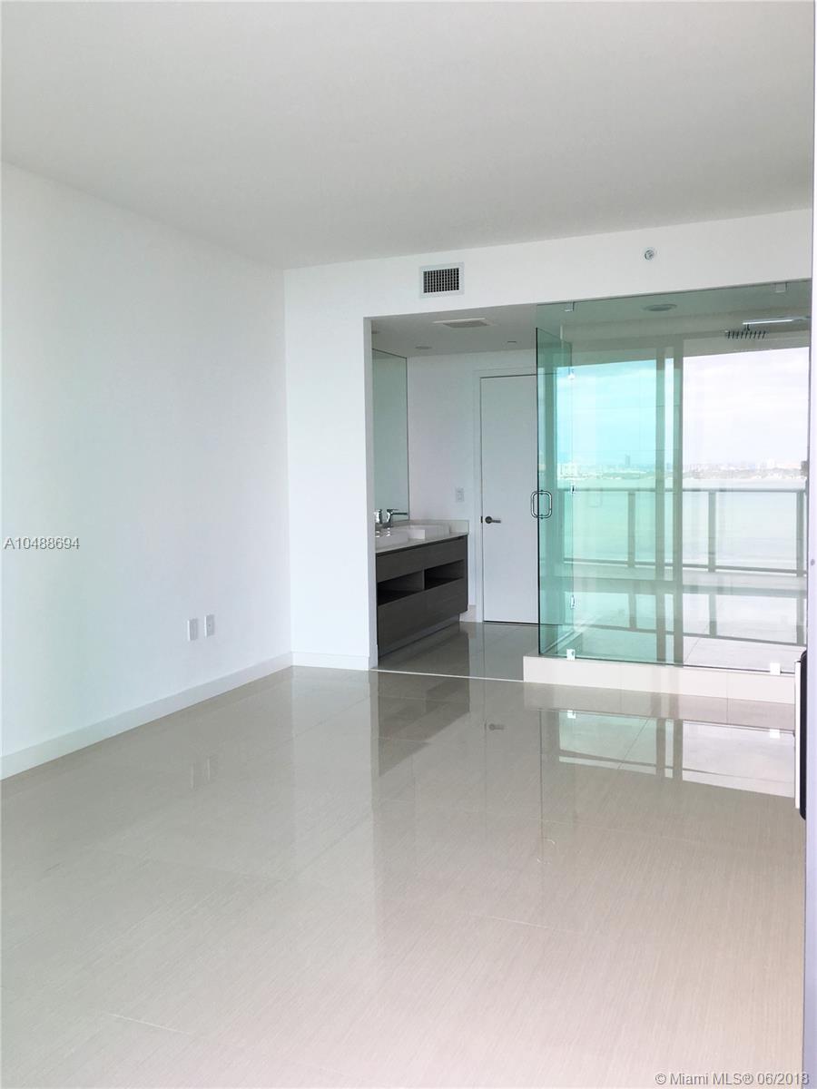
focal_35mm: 29
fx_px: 913
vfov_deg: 61.7
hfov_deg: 48.2
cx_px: 408
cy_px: 544
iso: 25
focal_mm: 4.15
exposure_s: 1/125
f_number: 2.2
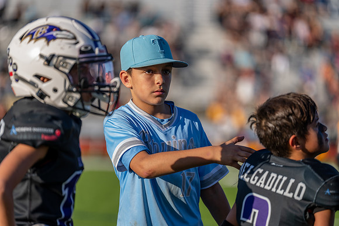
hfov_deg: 10.3
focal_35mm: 200
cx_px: 170
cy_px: 113
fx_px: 1884
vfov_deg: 6.9
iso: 80
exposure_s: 1/1250
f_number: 2.8
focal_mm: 200
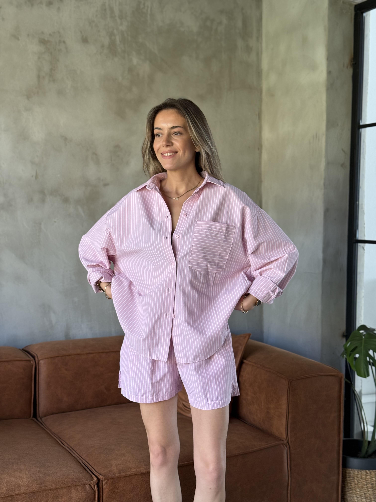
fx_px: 695
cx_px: 188
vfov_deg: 39.7
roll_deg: -0.9
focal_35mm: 48
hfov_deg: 30.3
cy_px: 251
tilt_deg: -3.2
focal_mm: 6.76
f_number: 1.78
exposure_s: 1/60
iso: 100
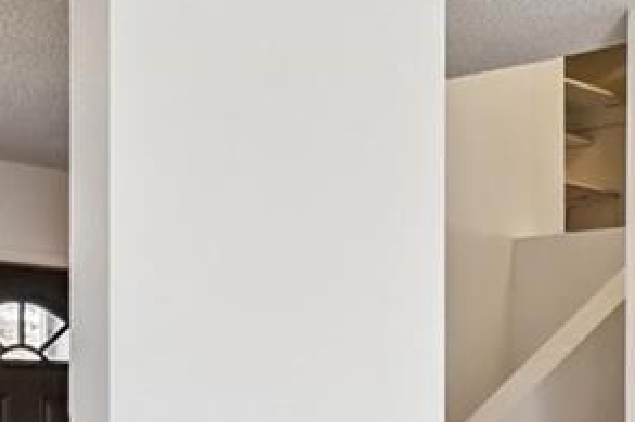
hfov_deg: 21.5
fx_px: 1446
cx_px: 899
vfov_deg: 16.0
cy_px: 498
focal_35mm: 82
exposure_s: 1/15
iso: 400
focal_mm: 15
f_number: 10
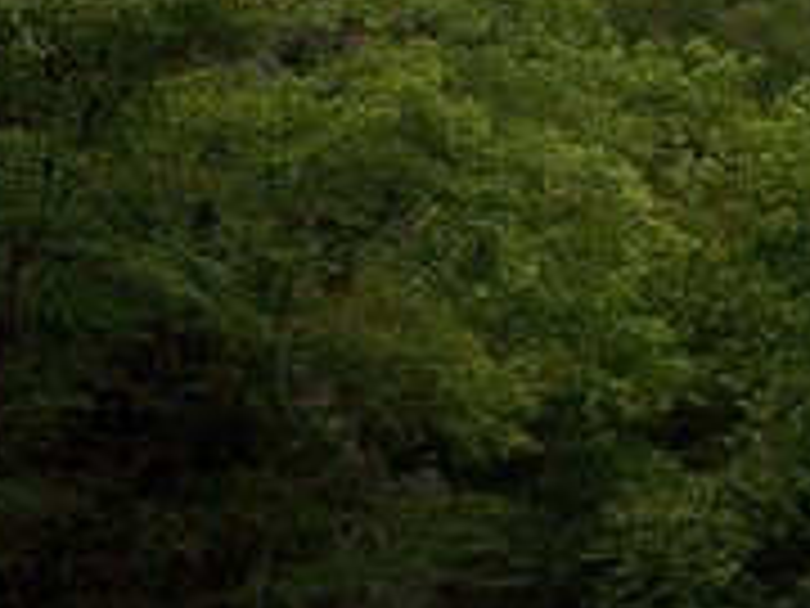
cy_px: 892
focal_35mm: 173
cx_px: 760
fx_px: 4048
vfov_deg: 8.4
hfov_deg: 11.3
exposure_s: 1/500
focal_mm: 8
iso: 100
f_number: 4
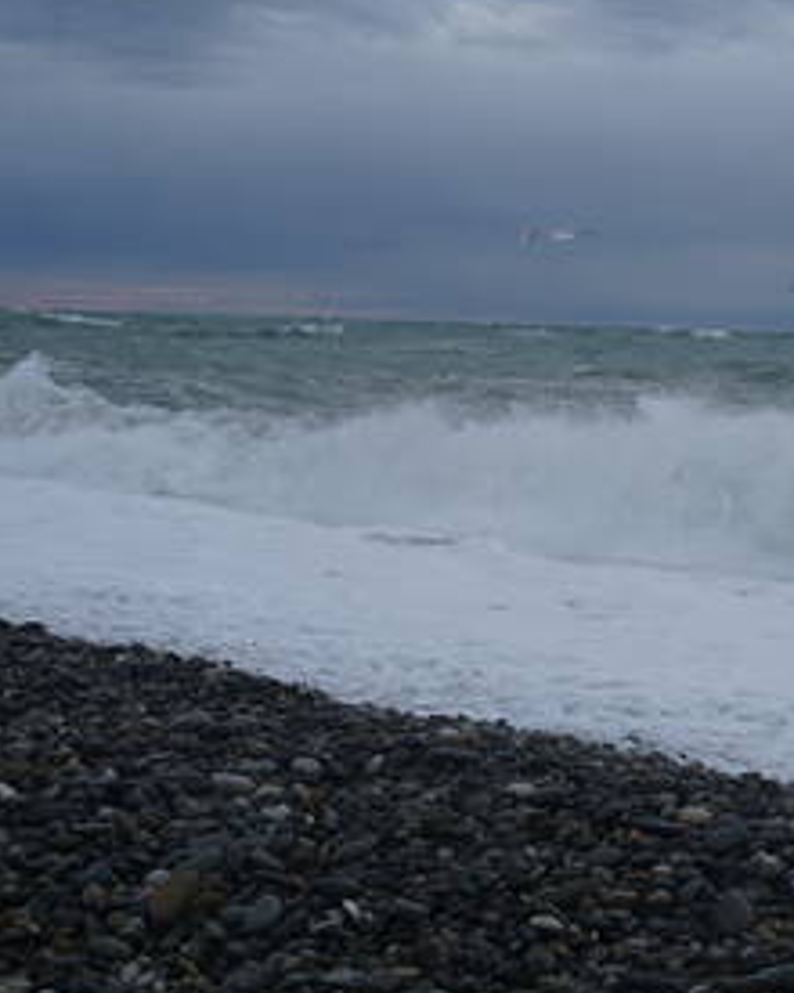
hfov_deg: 25.0
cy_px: 321
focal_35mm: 59
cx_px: 718
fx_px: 1733
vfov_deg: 31.7
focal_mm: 24
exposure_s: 1/200
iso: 100
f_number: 8
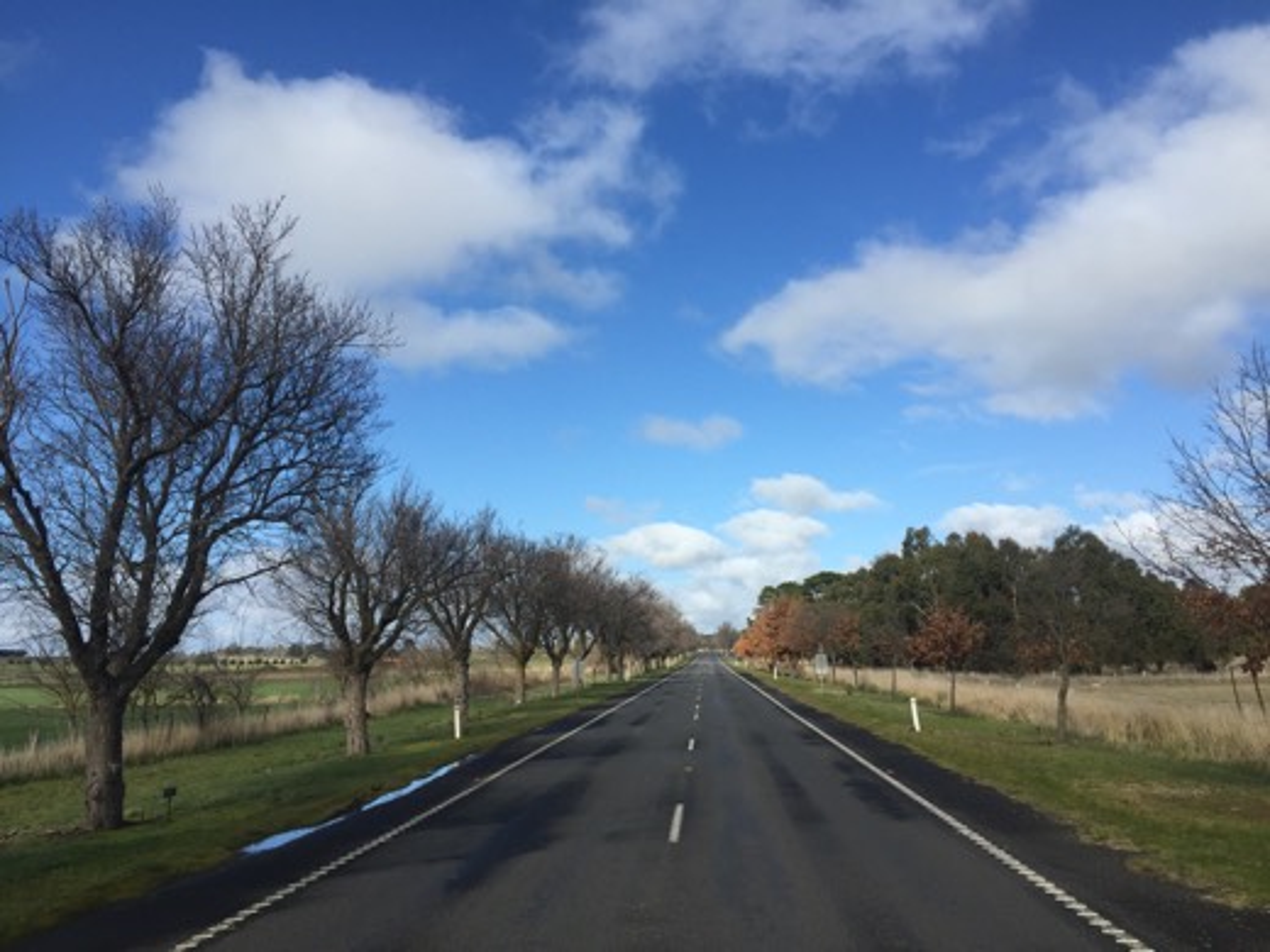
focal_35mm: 29
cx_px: 635
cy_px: 476
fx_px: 1064
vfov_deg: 48.2
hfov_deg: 61.7
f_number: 2.2
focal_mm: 4.15
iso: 32
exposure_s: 1/1721
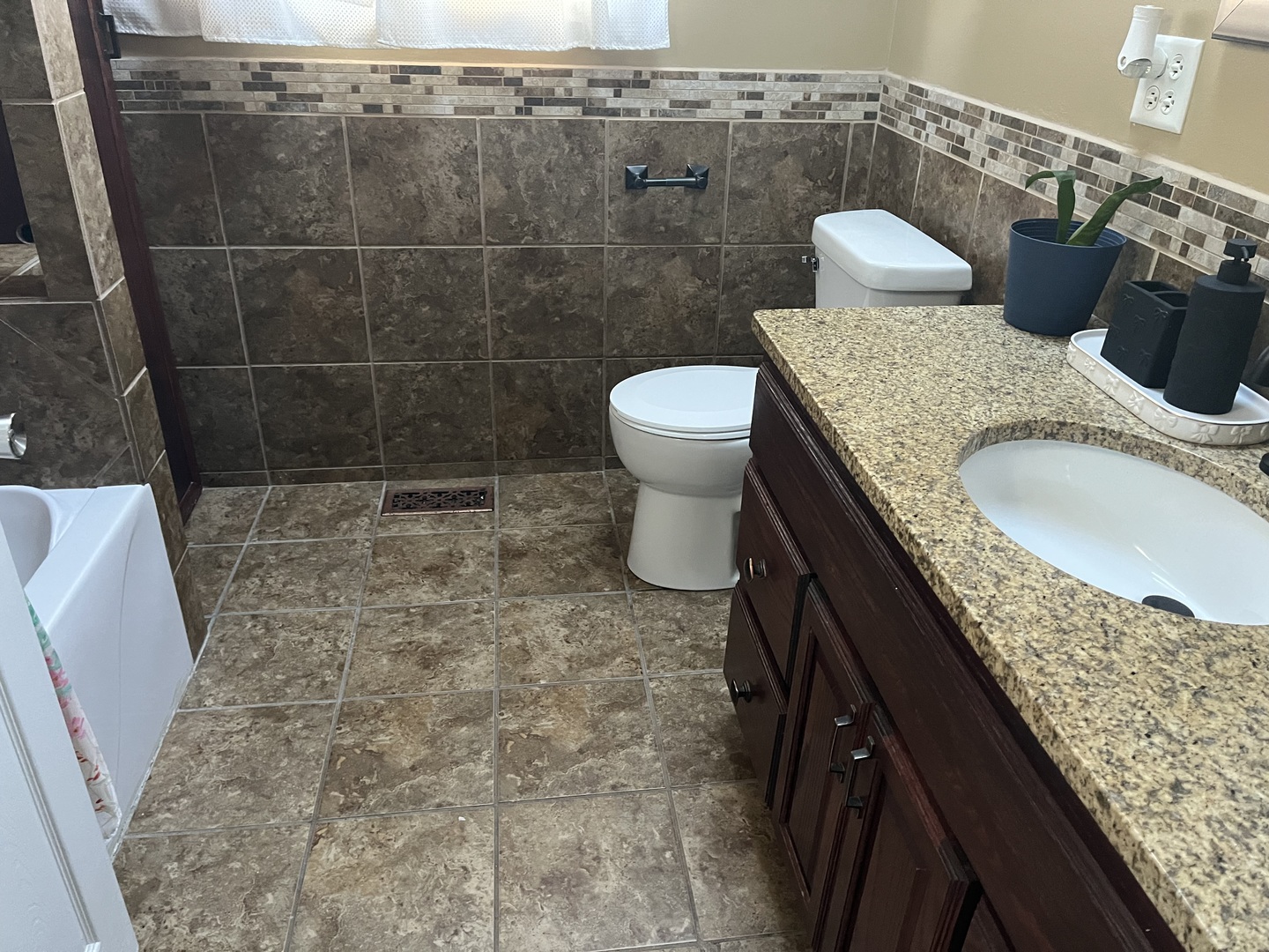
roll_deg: -2.0
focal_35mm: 26
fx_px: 953
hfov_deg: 67.3
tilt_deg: -29.3
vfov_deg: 53.1
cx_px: 634
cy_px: 476
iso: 500
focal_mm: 5.1
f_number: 1.6
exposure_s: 1/40
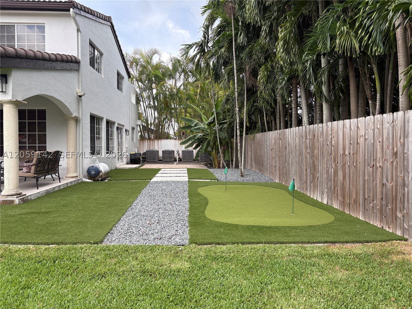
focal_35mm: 26
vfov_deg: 53.1
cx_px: 206
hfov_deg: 67.3
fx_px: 309
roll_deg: +0.3
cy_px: 154
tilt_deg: -0.2
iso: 64
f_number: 1.6
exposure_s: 1/791
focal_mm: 5.96
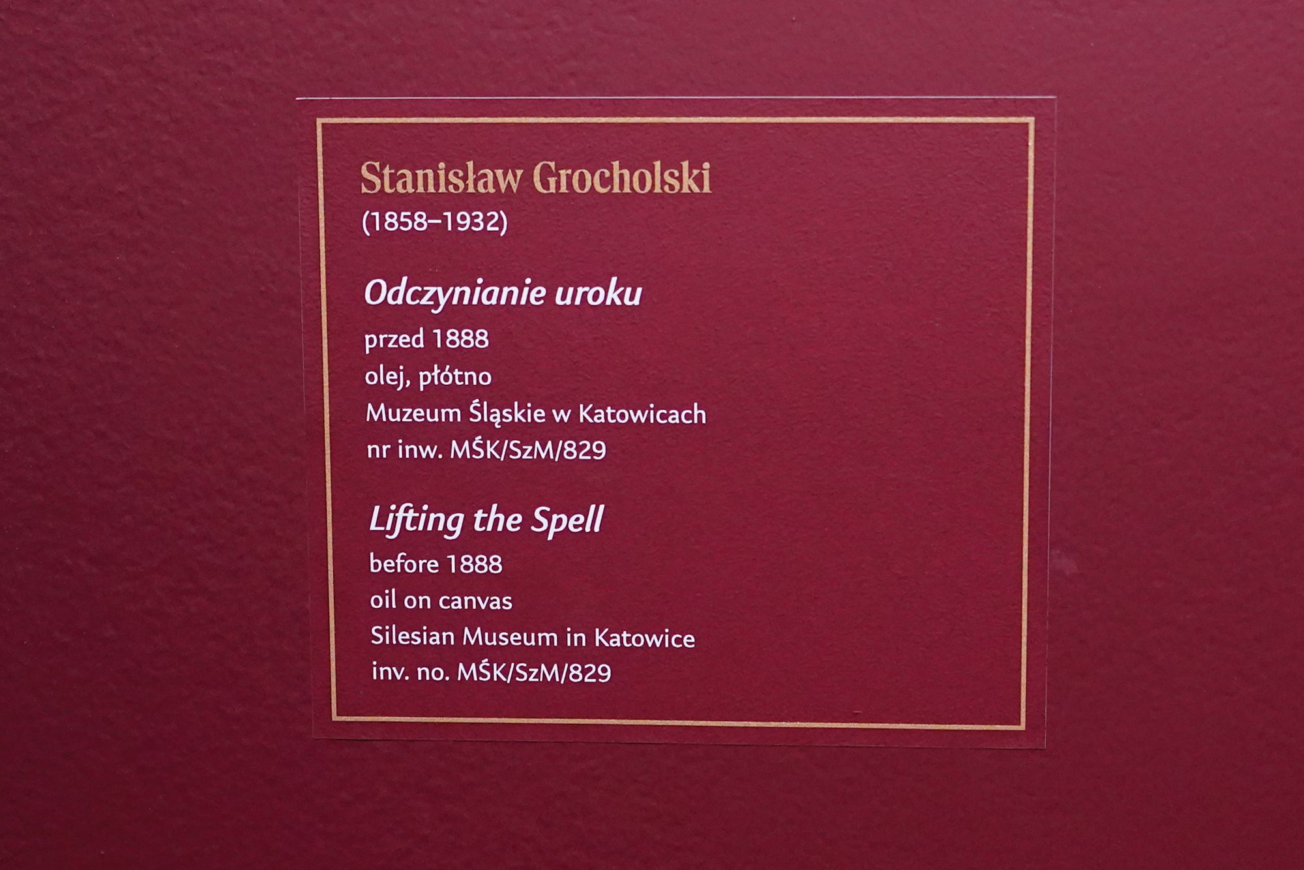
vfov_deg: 53.1
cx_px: 652
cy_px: 435
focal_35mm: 24
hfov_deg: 73.7
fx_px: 869
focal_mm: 24
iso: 3200
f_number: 2.8
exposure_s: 1/80
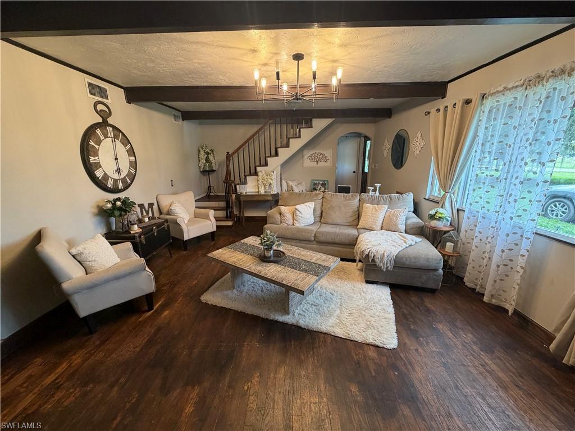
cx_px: 288
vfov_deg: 85.7
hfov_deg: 102.1
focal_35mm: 14
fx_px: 233
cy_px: 216
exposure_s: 1/60
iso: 200
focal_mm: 2.22
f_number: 2.2
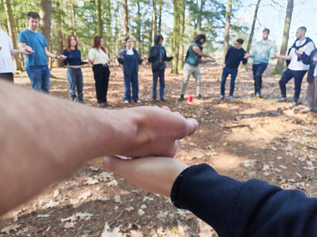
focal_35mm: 24
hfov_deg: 71.6
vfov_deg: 56.8
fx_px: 220
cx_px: 158
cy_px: 118
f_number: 1.9
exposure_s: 1/100
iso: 80
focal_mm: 6.12
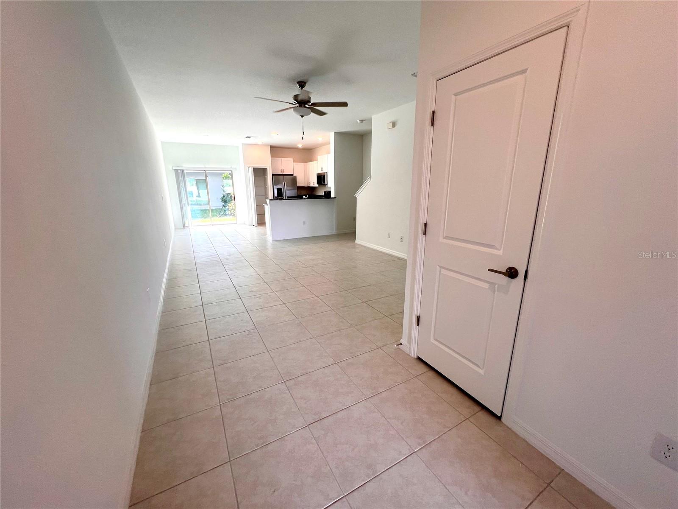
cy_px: 254
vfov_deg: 89.9
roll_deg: +0.2
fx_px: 255
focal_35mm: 13
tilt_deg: -14.0
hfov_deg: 106.2
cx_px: 339
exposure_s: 1/120
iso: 50
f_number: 1.8
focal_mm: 1.57
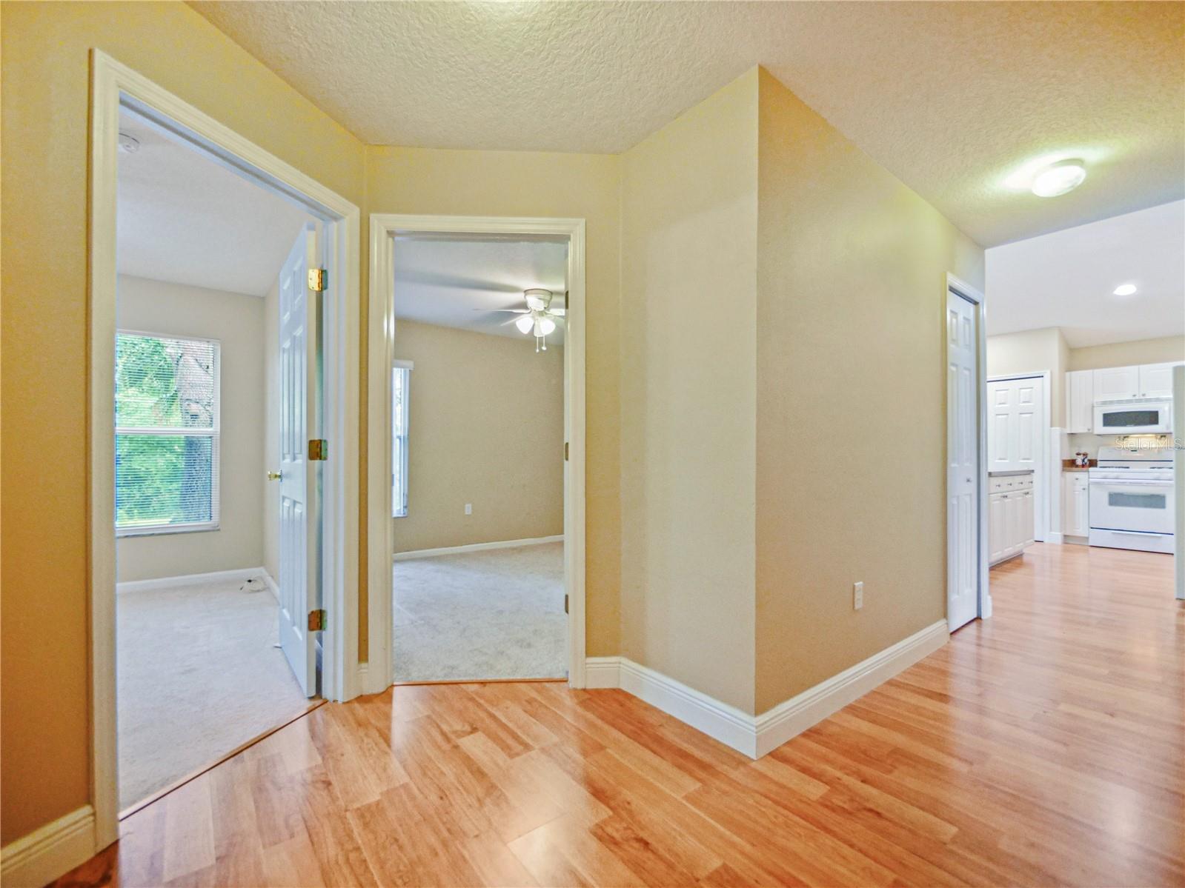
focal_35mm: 14
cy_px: 444
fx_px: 479
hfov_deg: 102.1
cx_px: 592
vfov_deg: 85.7
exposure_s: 1/60
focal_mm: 7
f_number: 4
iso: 1600
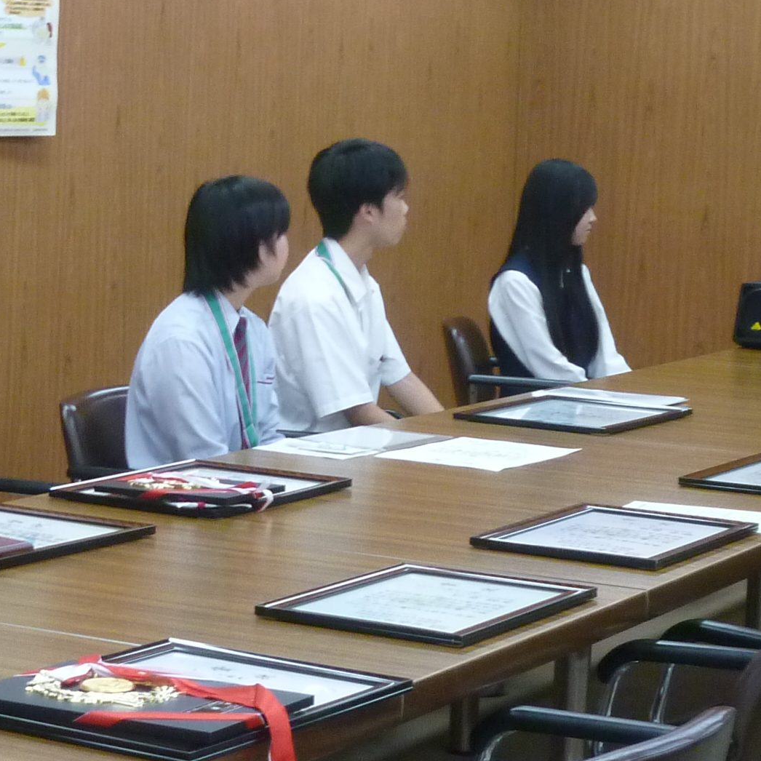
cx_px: 102
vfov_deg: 15.7
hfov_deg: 15.5
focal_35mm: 111
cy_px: 348
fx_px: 2761
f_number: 3.3
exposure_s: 1/40
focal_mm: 6.3
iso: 200
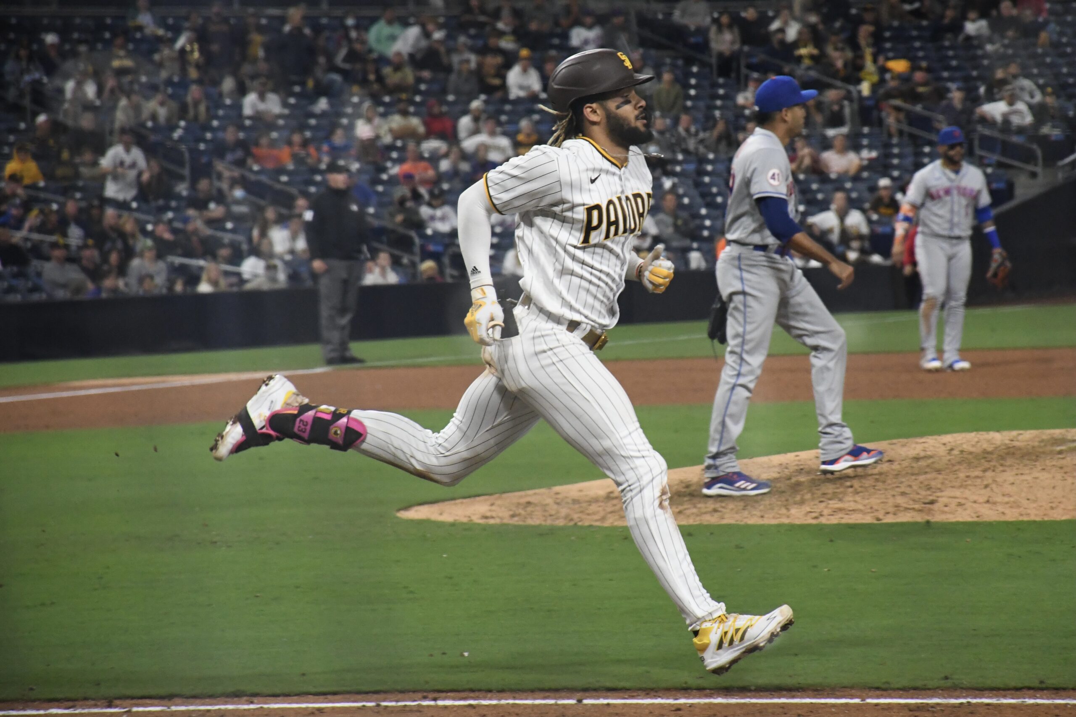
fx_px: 6277
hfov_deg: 9.8
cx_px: 538
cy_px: 358
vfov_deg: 6.5
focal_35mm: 210
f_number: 5.6
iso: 4000
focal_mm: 140
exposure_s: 1/1000
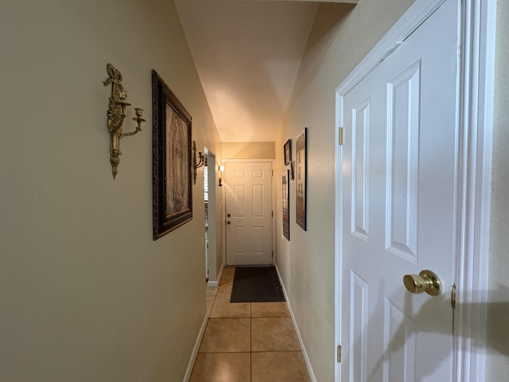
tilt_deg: -2.2
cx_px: 254
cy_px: 191
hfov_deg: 102.1
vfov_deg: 85.7
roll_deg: +1.1
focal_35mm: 14
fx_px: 206
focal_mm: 2.22
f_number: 2.2
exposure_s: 1/60
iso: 500
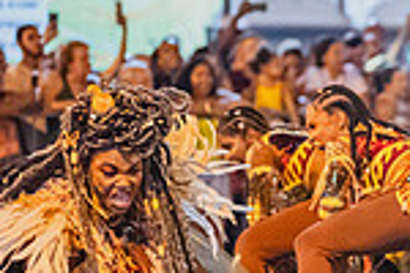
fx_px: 2198
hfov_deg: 10.5
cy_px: 132
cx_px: 462
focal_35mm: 193
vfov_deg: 7.1
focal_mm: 50
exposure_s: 1/320
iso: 6400
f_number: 1.2
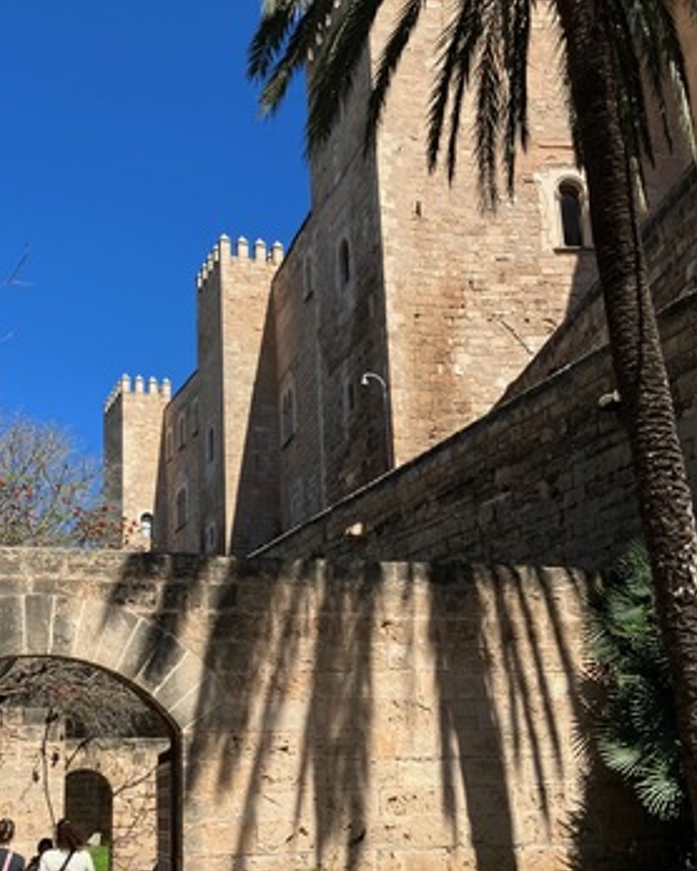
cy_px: 511
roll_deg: +1.1
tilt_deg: +10.2
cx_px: 243
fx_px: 1082
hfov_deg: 35.4
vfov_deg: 43.6
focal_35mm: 42
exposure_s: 1/1517
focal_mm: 3.99
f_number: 1.8
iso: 32
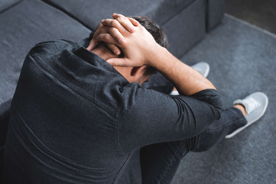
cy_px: 92
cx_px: 138
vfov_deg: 27.0
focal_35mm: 50
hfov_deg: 39.6
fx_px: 383
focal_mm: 50
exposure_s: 1/200
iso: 100
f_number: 2.8
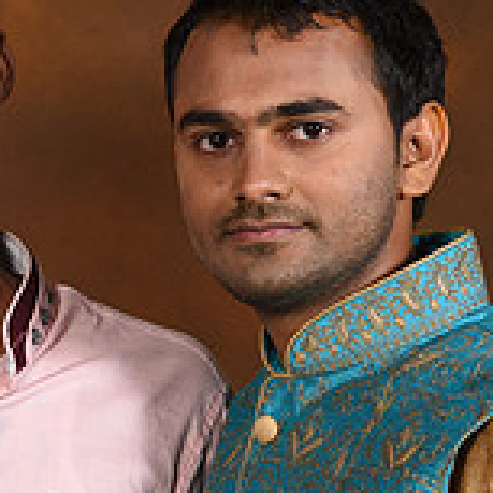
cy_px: 411
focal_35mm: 252
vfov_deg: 6.9
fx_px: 4060
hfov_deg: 6.9
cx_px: -103
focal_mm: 78
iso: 200
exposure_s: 1/125
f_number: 10
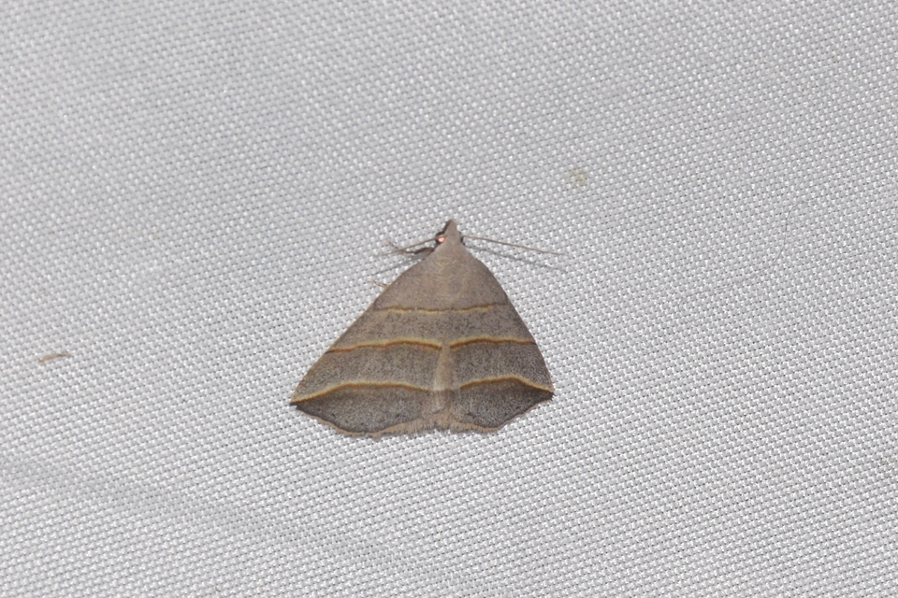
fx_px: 5238
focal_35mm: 210
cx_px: 449
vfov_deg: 6.5
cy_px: 299
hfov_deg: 9.8
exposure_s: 1/160
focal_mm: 140
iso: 100
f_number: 13
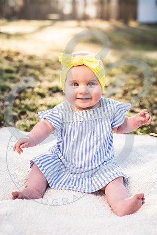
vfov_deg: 39.6
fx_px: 327
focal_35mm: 50
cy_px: 118
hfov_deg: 27.0
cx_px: 78
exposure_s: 1/320
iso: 100
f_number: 2.8
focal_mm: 50
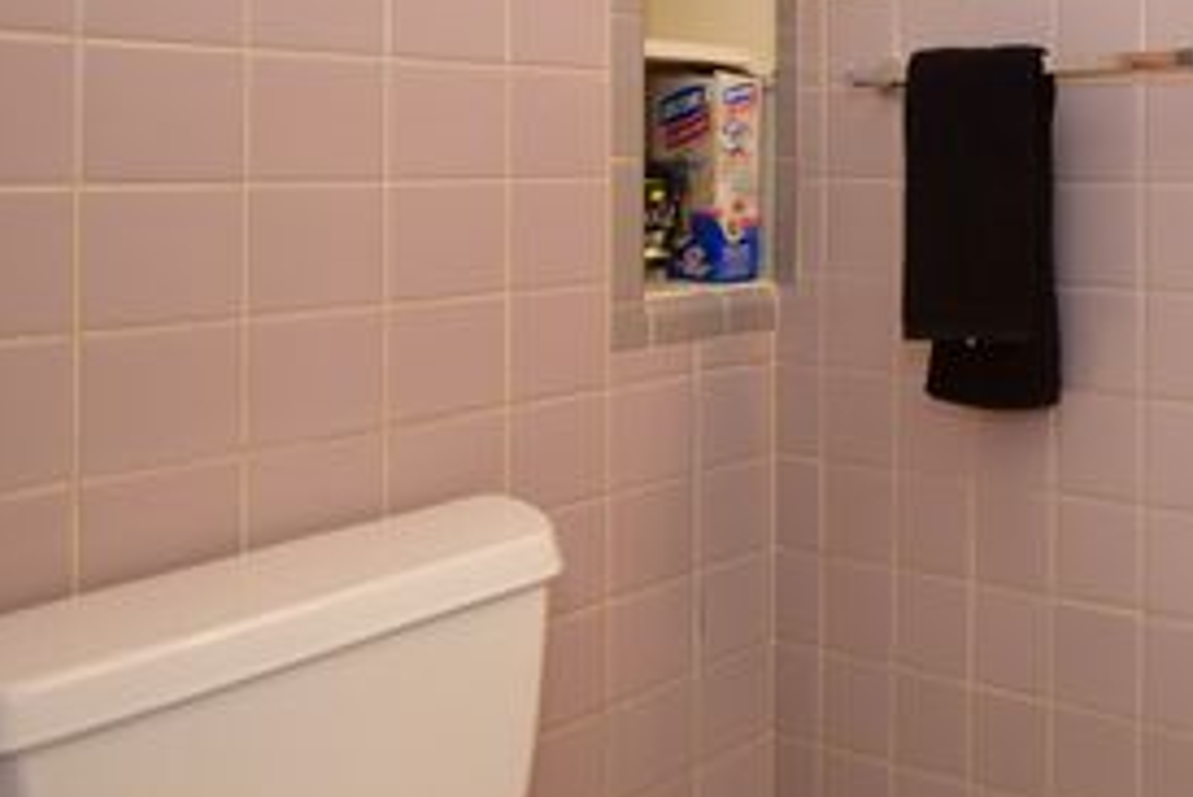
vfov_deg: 31.3
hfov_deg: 38.5
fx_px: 1393
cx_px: 1306
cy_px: 181
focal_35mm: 42
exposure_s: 1/60
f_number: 6.3
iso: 640
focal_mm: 12
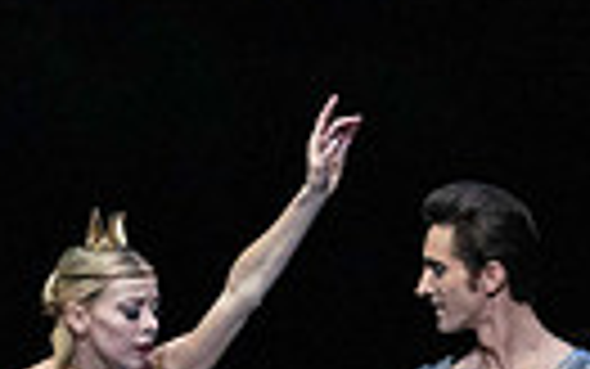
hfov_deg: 2.3
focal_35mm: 901
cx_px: 279
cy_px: 659
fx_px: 14494
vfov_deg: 1.5
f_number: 5
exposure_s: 1/400
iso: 25600
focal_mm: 200
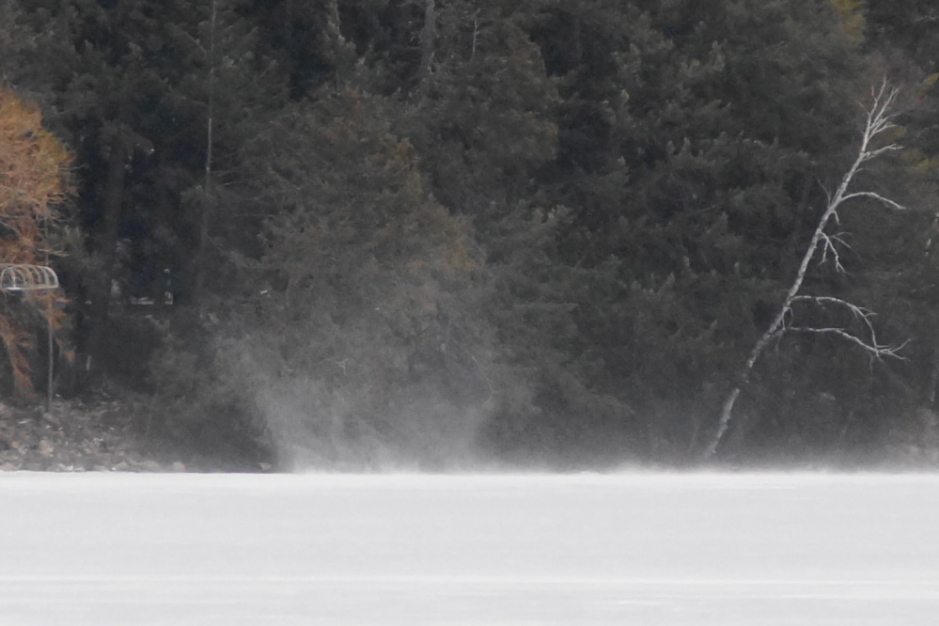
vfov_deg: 3.7
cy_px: 313
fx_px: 9780
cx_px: 470
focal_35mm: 375
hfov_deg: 5.5
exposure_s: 1/400
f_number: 6.3
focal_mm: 250
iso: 640
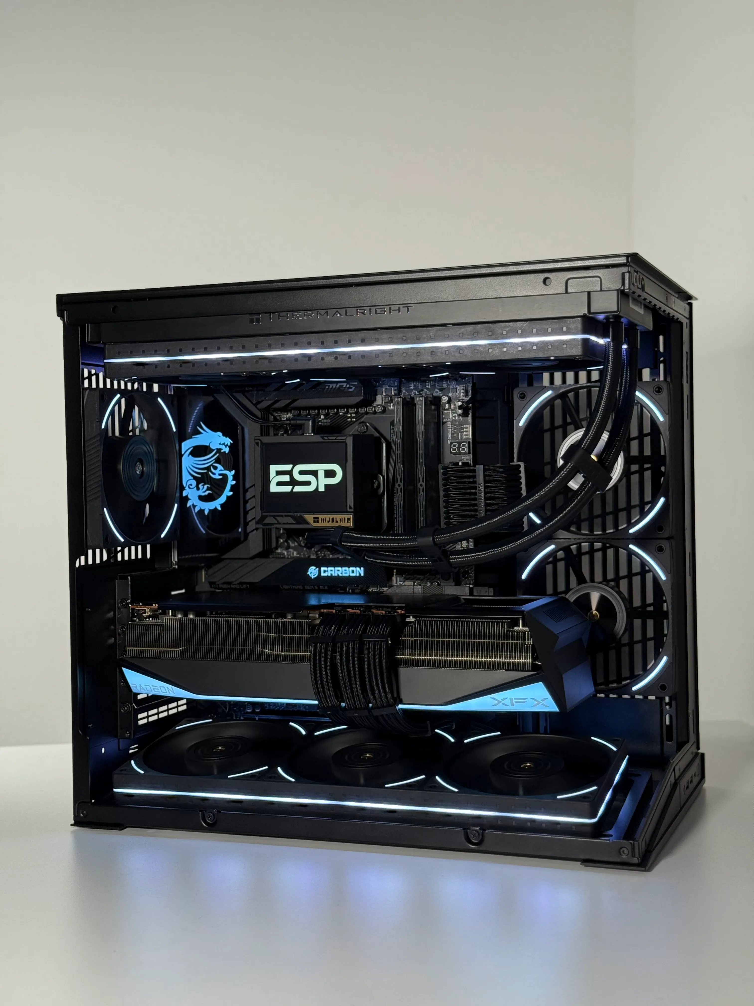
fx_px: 1394
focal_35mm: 48
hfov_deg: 30.3
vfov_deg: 39.7
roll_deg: -0.7
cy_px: 503
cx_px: 377
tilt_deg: +0.0
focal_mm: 6.76
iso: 125
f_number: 1.78
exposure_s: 1/60
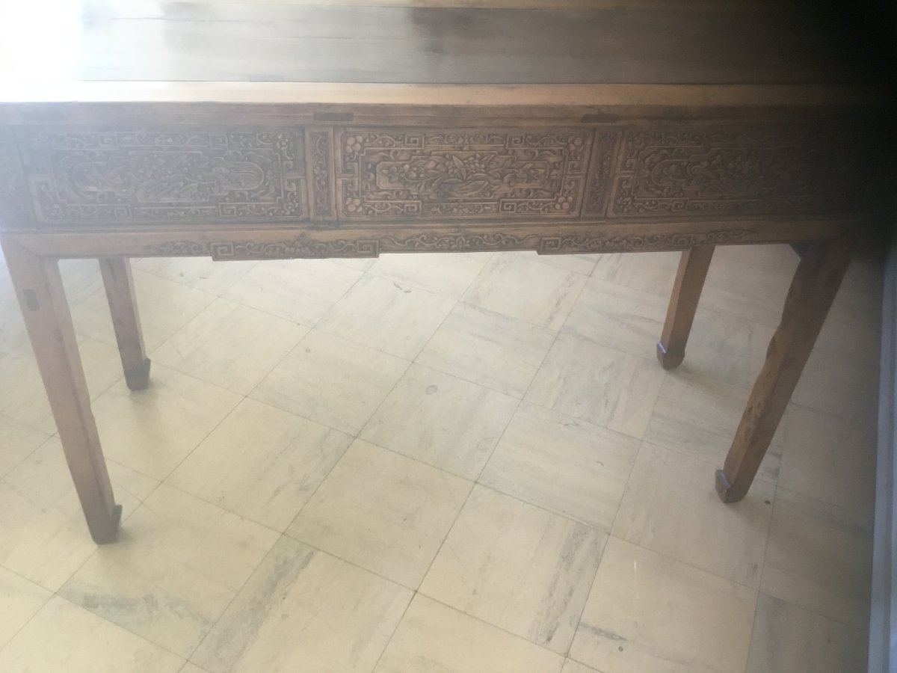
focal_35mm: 31
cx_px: 448
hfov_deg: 58.4
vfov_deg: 45.4
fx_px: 803
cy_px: 336
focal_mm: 3.3
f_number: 2.4
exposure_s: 1/33
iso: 125
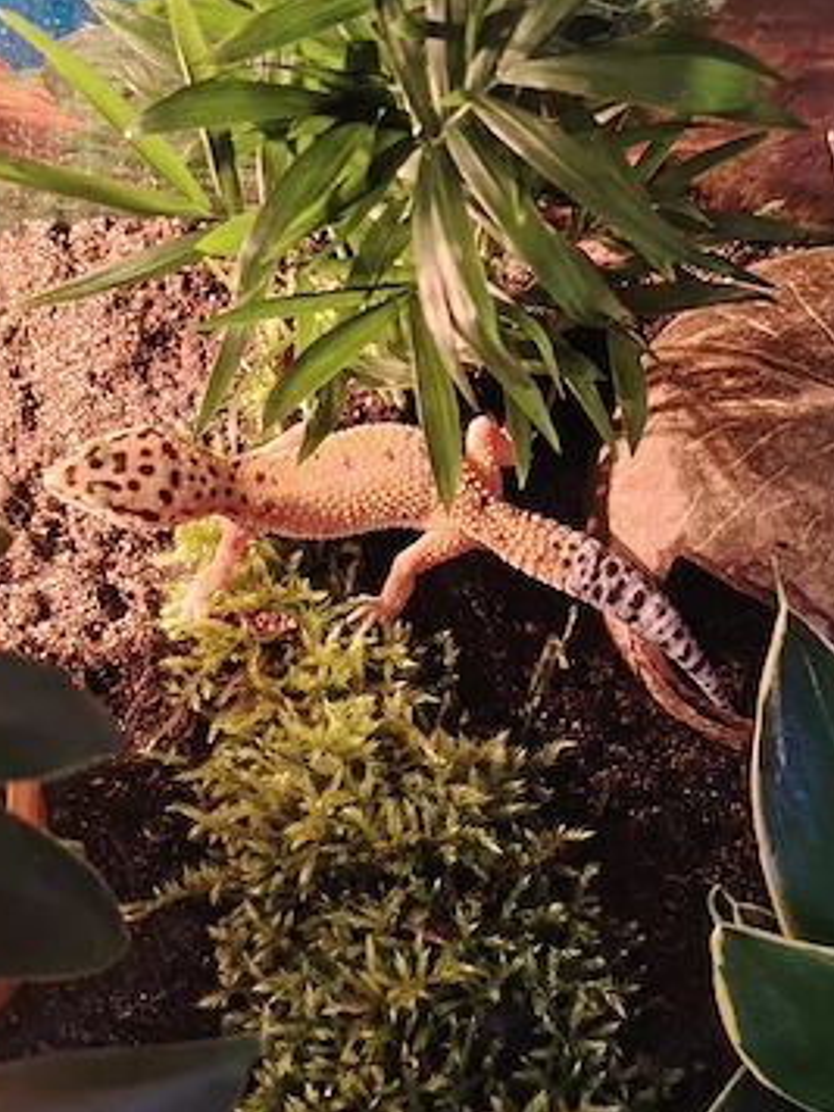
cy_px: 565
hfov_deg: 27.0
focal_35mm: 54
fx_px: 1735
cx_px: 428
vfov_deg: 35.5
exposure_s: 1/16.7
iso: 4094
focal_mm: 5.25
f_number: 1.75
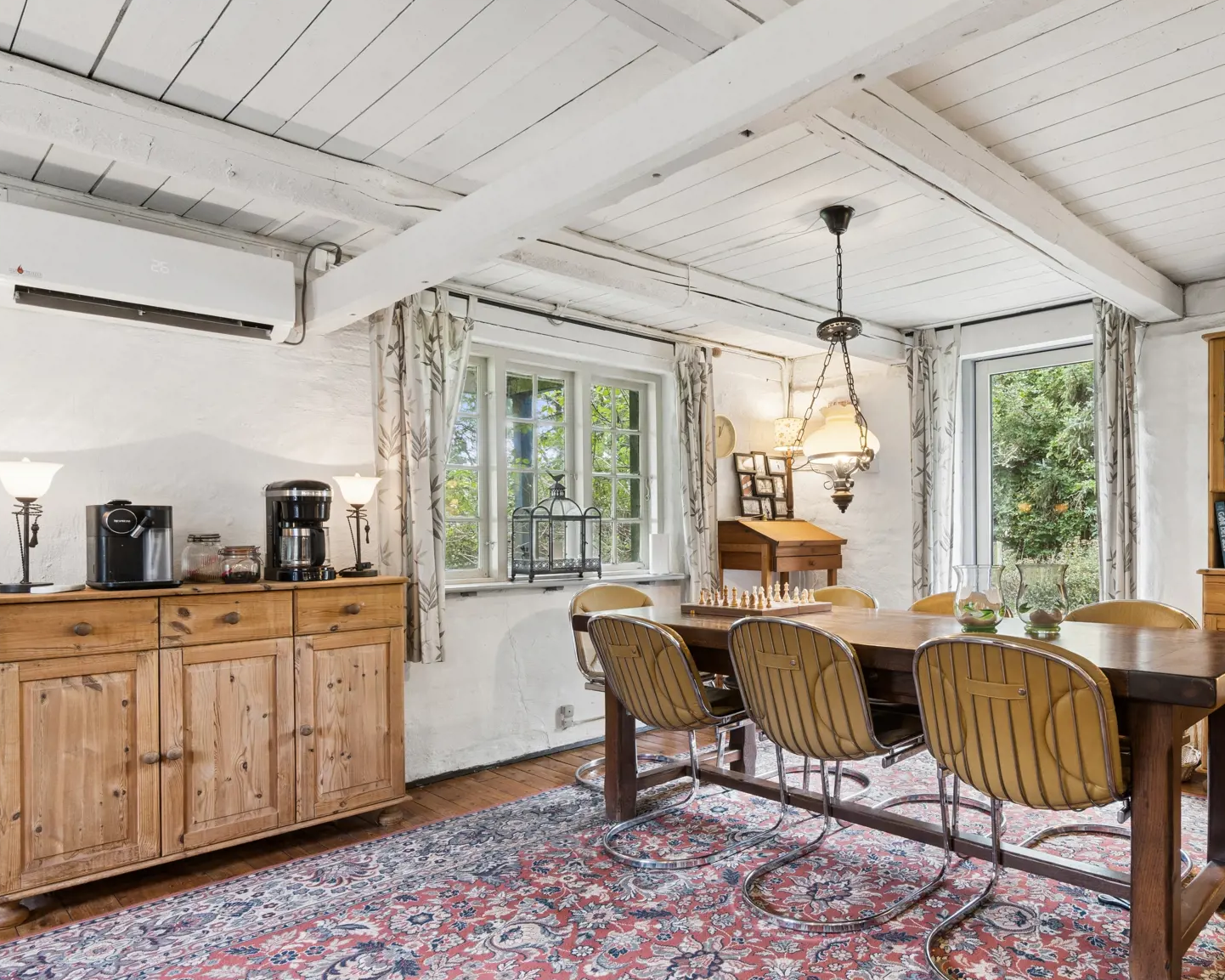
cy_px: 531
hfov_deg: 77.1
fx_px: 748
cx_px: 776
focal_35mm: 21
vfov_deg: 66.3
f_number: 8
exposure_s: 1/5
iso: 200
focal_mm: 11
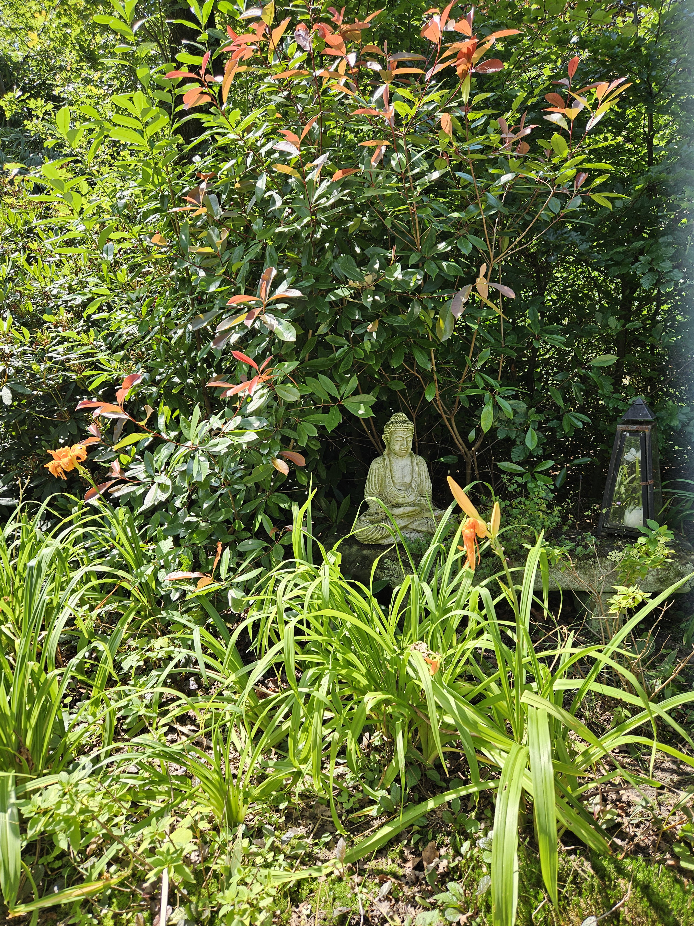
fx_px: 615
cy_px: 463
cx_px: 347
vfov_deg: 73.9
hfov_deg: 58.9
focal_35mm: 23
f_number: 1.8
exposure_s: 1/381
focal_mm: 5.4
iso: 25
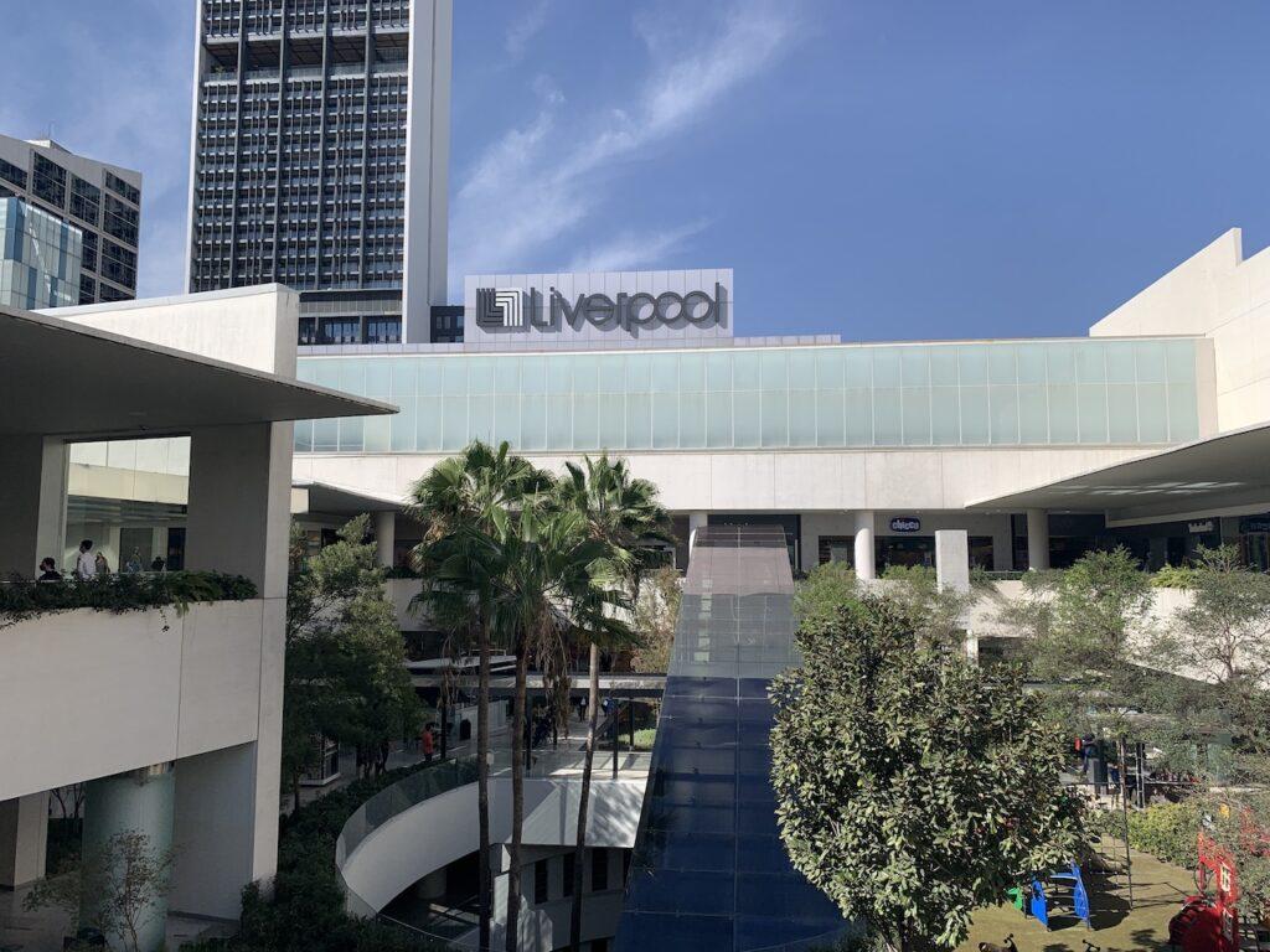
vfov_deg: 53.1
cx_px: 635
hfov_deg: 67.3
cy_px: 476
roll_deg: -0.3
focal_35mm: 26
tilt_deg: +4.4
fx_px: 954
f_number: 1.8
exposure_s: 1/2481
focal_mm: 4.25
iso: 25
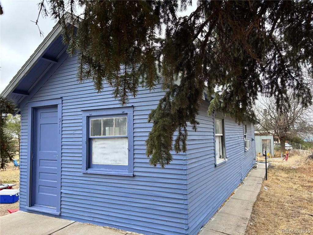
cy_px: 118
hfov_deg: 67.3
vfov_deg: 53.1
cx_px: 156
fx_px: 235
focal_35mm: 26
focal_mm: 5.96
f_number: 1.6
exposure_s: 1/1047
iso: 50
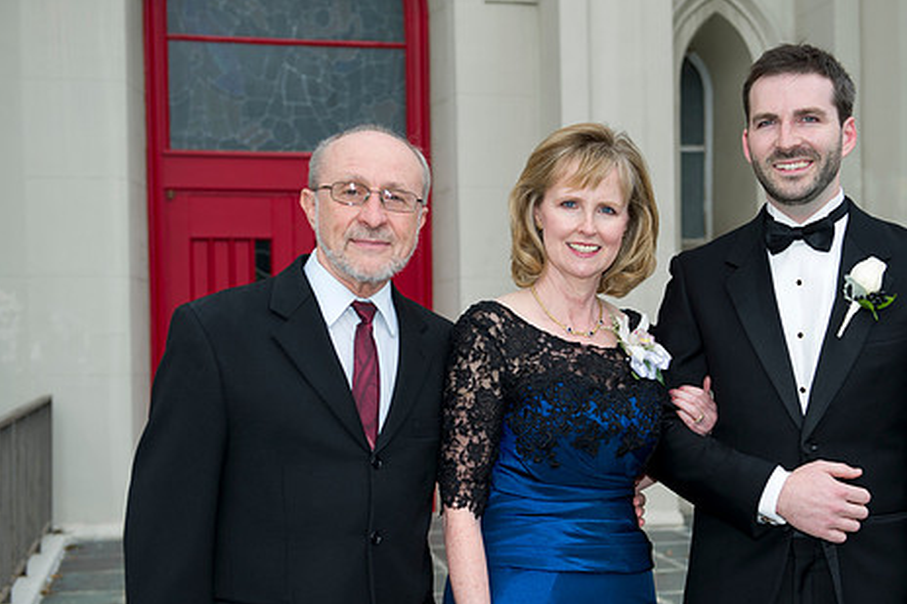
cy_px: 342
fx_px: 1511
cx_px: 536
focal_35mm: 60
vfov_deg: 22.6
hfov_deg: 33.3
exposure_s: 1/125
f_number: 4
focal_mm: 48
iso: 200
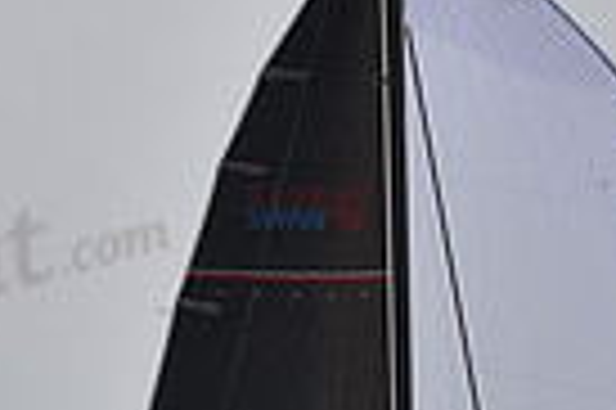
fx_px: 5059
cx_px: 402
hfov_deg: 7.0
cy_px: 888
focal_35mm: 296
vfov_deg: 4.5
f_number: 5
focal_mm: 70
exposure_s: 1/1000
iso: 250
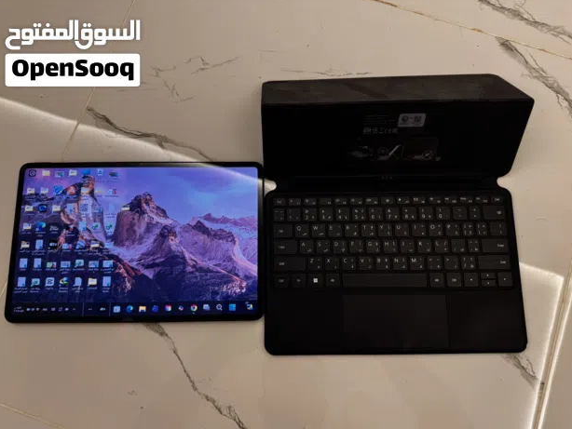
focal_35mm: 25
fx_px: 413
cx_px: 280
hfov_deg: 69.4
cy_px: 221
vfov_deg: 54.9
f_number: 1.78
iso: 160
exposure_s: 1/50
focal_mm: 6.76
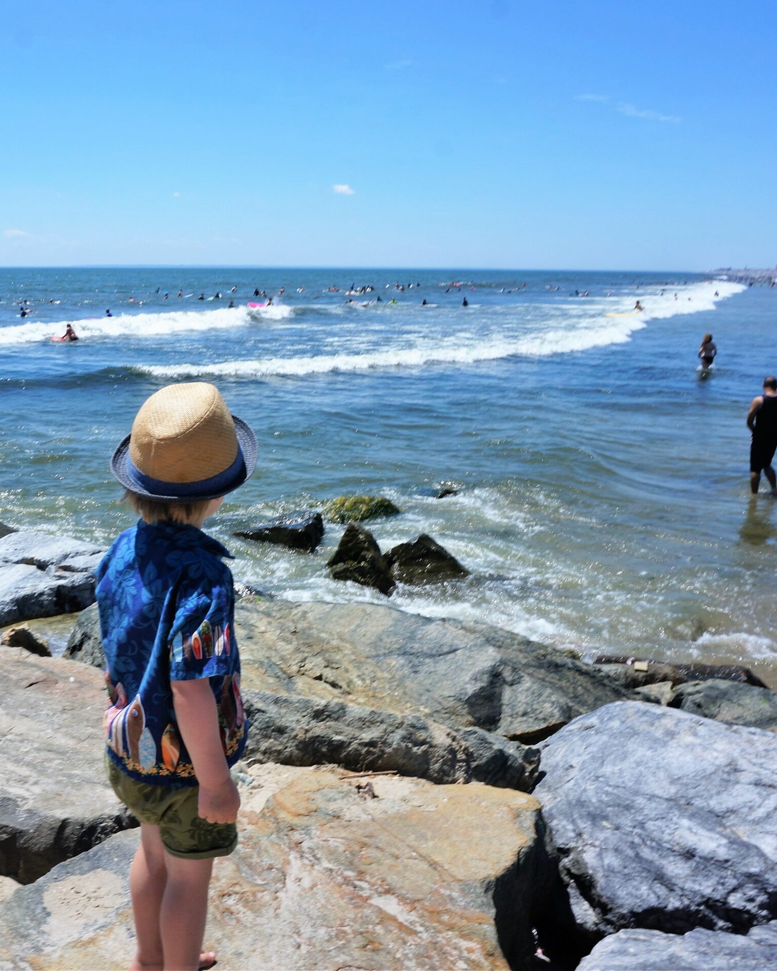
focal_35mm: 34
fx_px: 977
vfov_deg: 52.8
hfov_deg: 42.7
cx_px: 251
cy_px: 484
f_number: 13
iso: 100
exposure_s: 1/160
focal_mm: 16
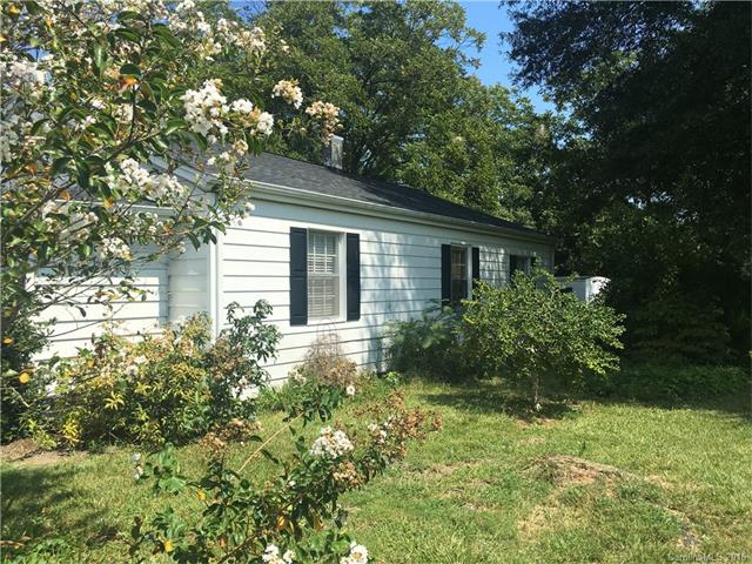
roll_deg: +0.2
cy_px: 282
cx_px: 376
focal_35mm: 29
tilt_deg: +2.0
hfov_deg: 61.7
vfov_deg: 48.2
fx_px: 630
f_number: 2.2
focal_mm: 4.15
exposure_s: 1/1570
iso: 25
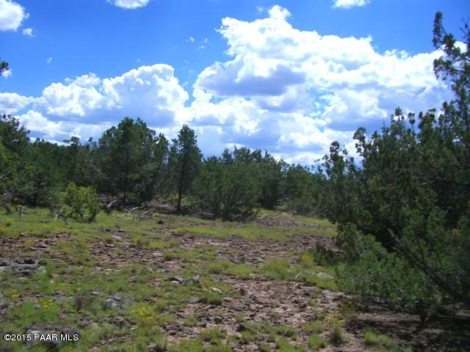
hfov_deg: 49.0
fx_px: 516
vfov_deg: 37.7
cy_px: 176
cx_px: 235
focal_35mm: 38
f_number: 5.6
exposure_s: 1/400
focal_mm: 7.9
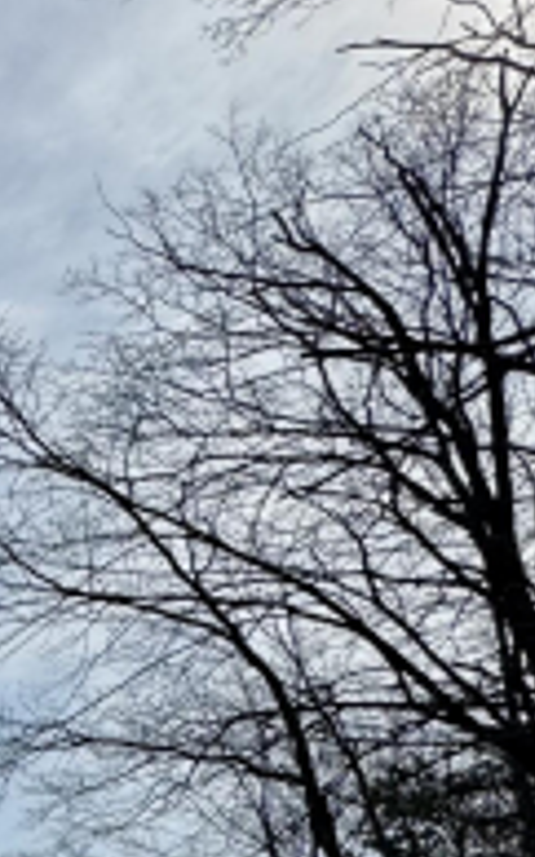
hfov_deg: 17.7
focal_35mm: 51
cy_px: 853
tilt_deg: +12.2
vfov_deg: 35.8
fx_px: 1192
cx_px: -542
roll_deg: -0.8
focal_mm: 2.22
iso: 40
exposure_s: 1/3906
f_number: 2.2
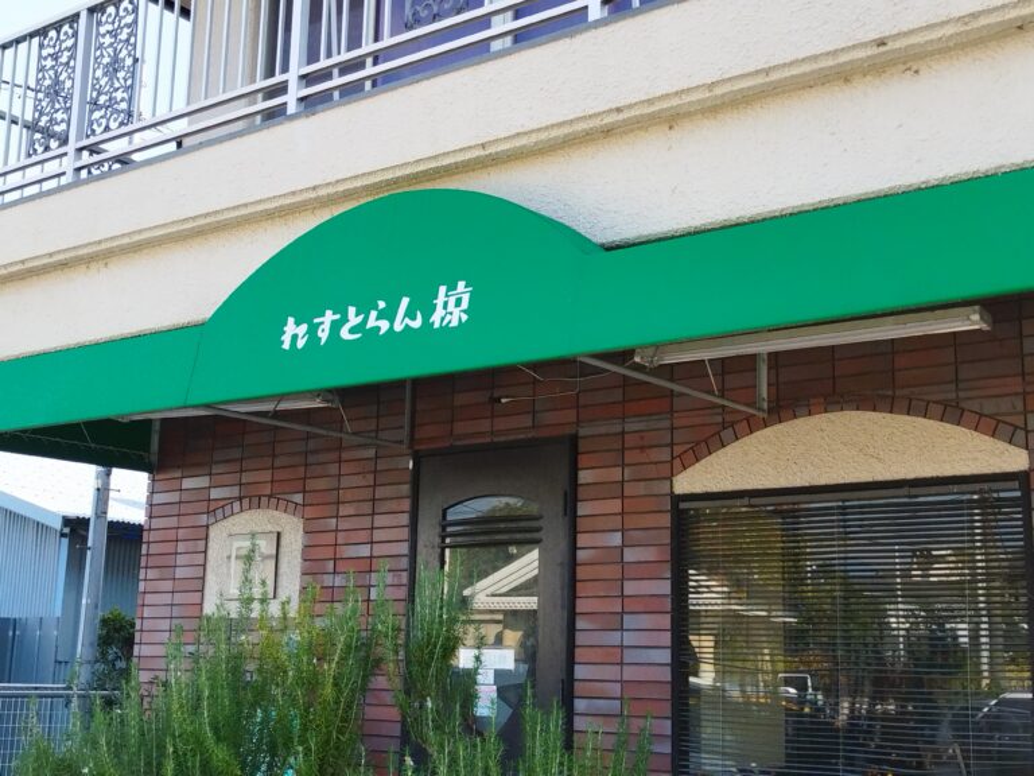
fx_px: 807
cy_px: 388
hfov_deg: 65.3
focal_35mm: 27
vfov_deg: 51.4
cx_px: 517
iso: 50
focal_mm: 4.7
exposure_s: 1/997
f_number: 1.79
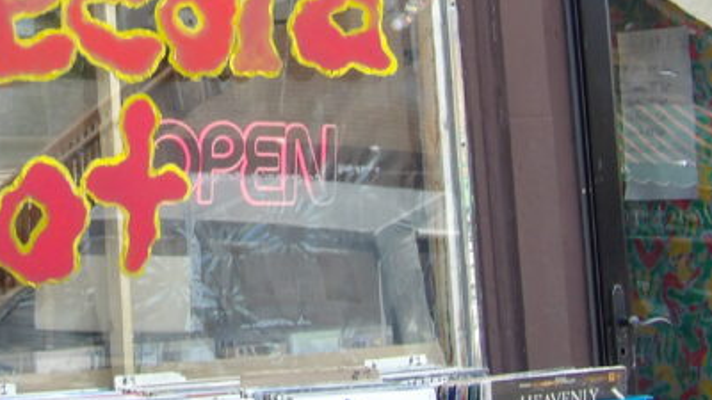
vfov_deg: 8.2
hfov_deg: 14.4
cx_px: 126
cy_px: -4
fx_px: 2794
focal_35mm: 148
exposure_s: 1/47
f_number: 5.5
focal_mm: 9.5
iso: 100
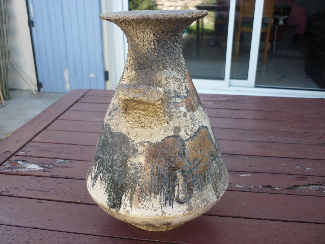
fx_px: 310
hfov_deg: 55.4
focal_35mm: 33
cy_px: 122
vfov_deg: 42.9
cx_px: 162
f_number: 2.8
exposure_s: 1/125
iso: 80
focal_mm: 5.5
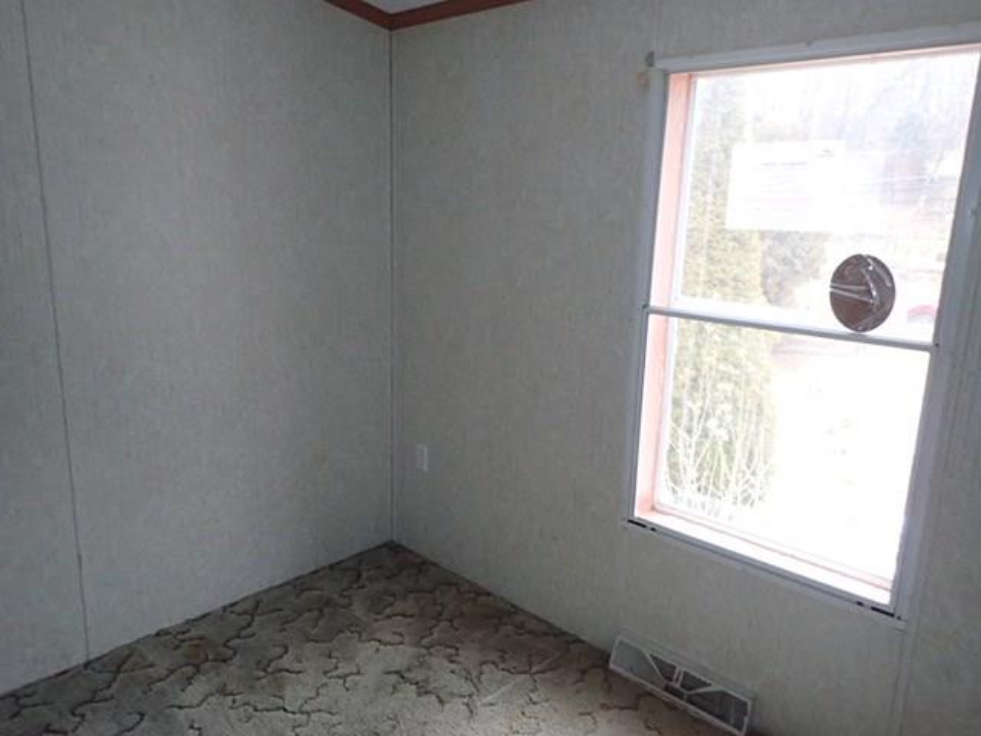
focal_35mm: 25
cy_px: 368
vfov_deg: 54.9
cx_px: 490
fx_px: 708
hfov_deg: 69.4
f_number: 2
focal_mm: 4.5
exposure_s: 1/250
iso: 800
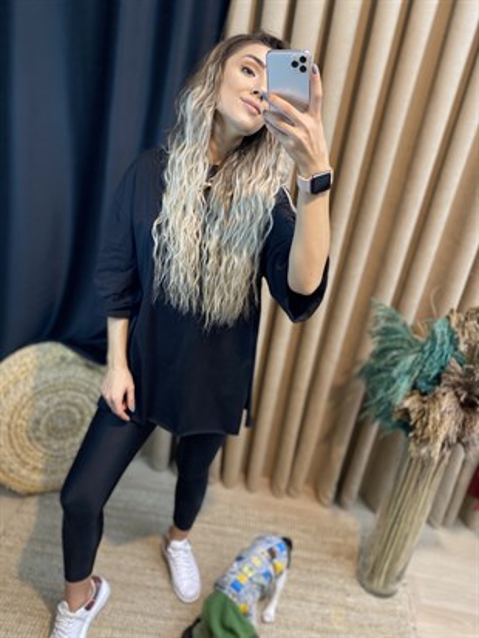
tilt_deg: -30.7
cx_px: 240
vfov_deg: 67.3
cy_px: 319
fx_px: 479
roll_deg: -9.4
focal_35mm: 26
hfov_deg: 53.1
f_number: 1.8
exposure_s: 1/50
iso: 160
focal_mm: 4.25
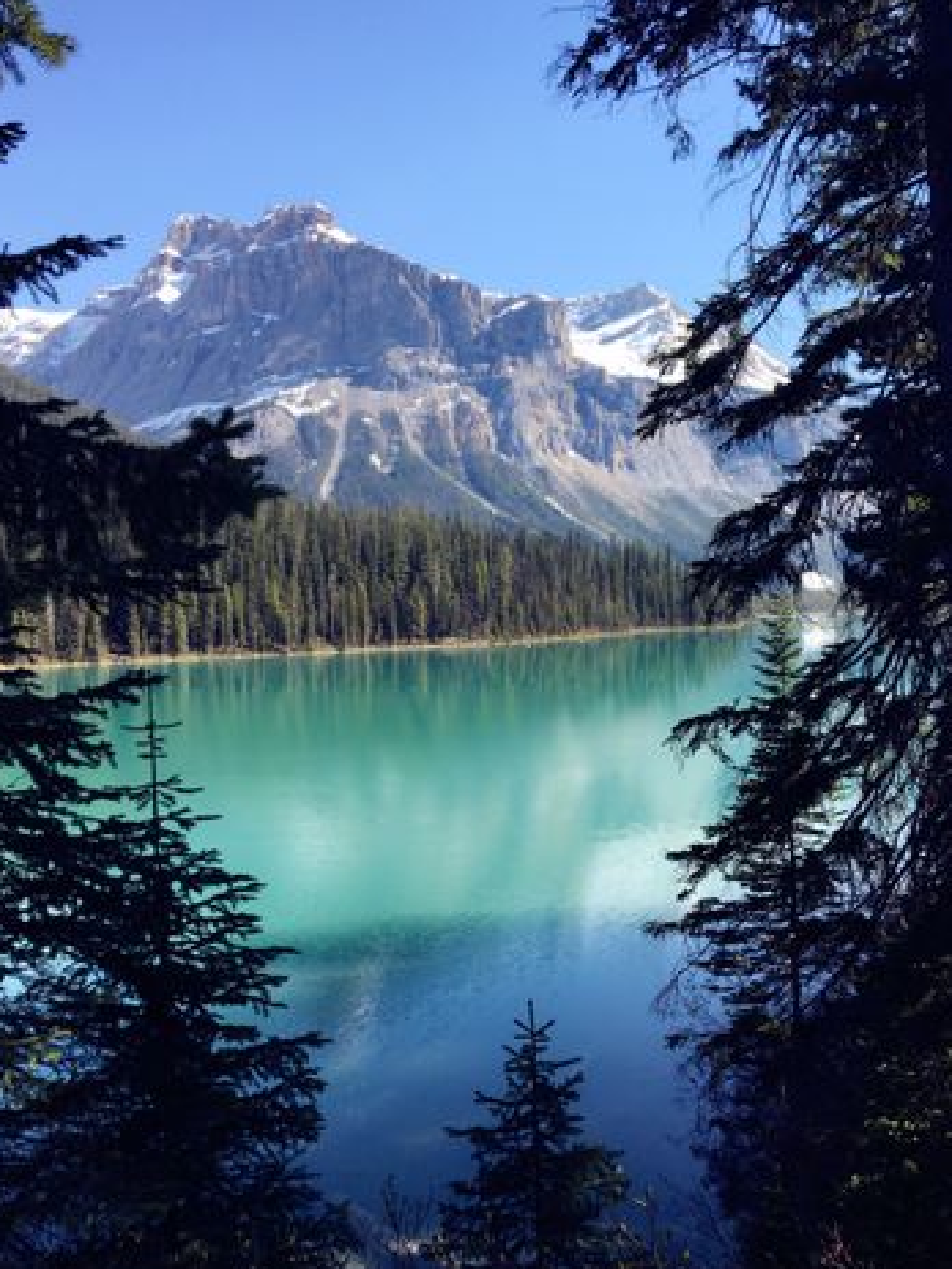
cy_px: 648
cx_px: 471
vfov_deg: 56.8
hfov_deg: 44.2
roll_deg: +3.0
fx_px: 1173
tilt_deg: -1.4
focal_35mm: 32
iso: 25
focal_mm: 4.15
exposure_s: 1/950
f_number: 2.2
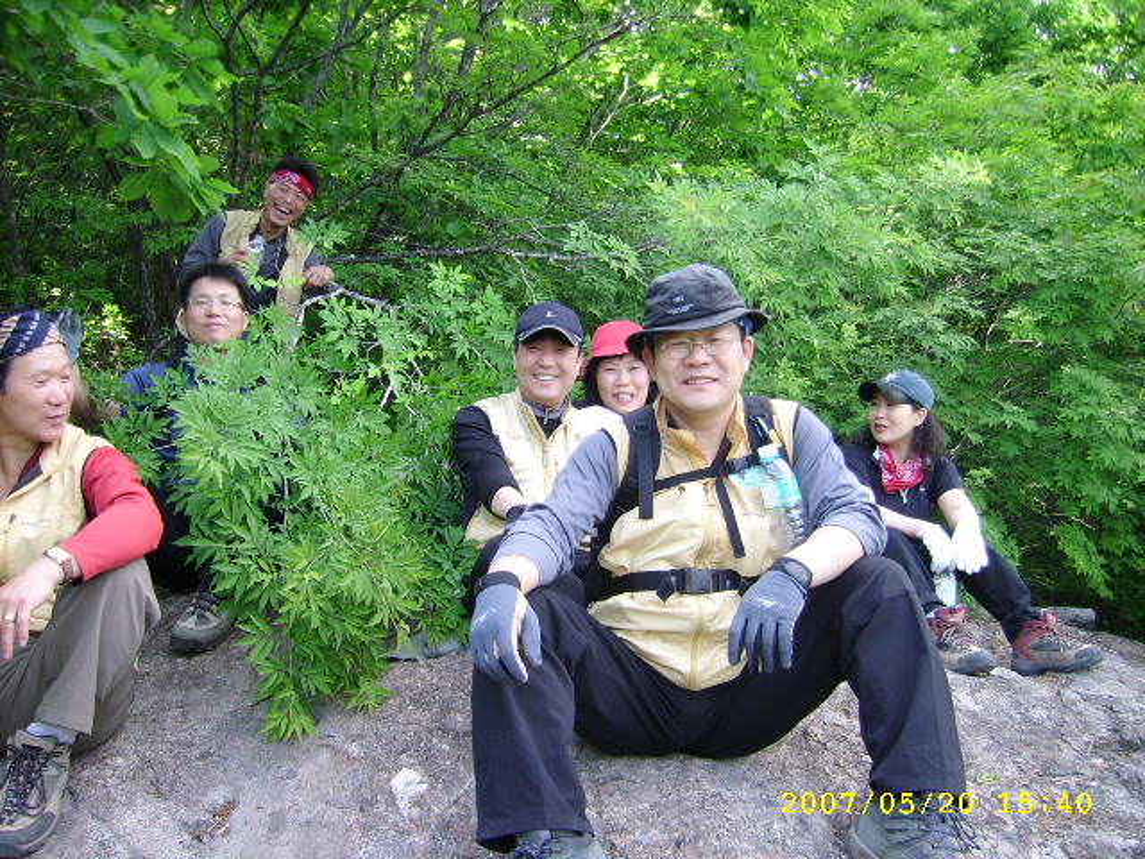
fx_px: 1158
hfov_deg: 52.6
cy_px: 430
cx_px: 572
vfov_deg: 40.7
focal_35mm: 35
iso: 100
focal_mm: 5.95
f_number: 2.8
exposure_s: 1/104
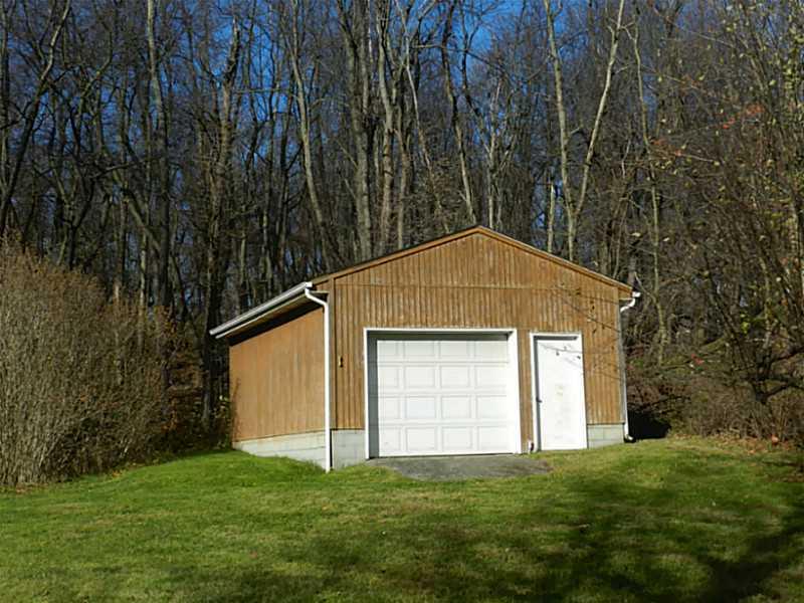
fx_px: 1231
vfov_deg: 27.5
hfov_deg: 36.2
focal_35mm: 53
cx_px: 402
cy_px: 302
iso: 160
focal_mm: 9.4
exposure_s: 1/1000
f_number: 4.4
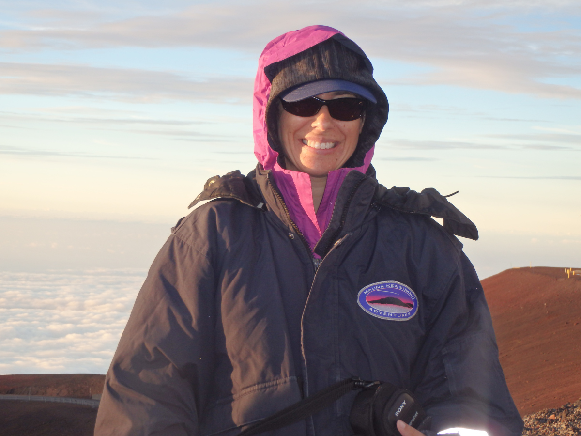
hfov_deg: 23.3
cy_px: 218
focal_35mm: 84
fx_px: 1410
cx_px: 290
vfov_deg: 17.6
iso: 160
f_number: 4.4
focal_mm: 15.1
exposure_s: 1/160
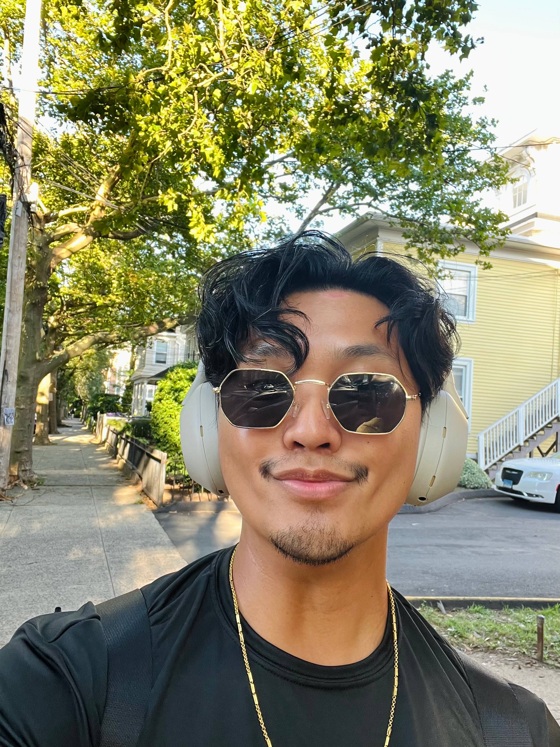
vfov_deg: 60.0
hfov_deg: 46.8
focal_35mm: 30
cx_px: 280
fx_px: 647
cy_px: 374
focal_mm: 2.71
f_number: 2.2
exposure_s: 1/71
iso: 100
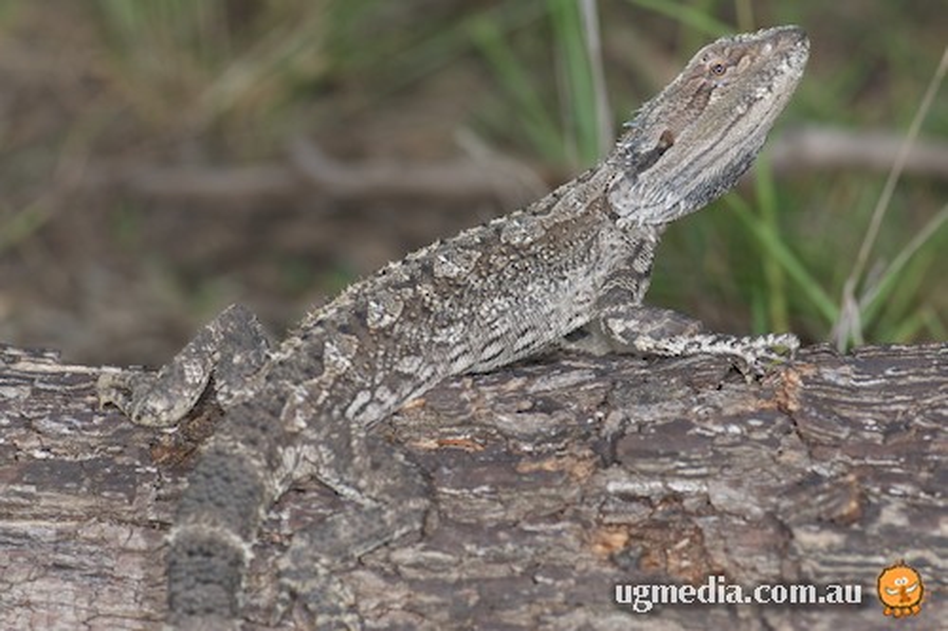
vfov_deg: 8.7
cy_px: 316
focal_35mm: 158
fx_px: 4146
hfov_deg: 13.0
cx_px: 474
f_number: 5.6
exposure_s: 1/160
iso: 100
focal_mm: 105
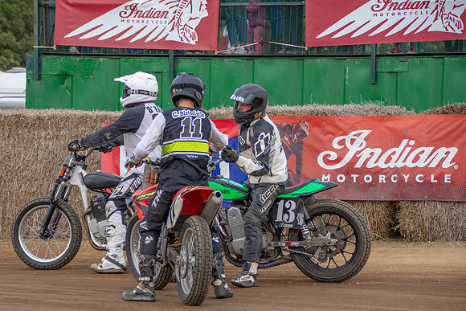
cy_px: 177
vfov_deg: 6.7
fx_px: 2649
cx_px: 201
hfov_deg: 10.1
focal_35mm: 205
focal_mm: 120
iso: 100
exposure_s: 1/160
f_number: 6.3
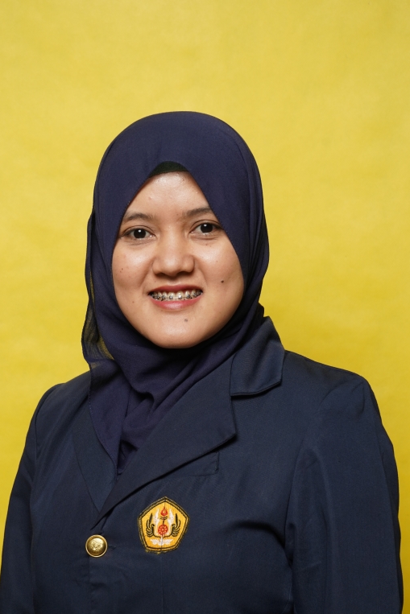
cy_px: 385
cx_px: 180
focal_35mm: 94
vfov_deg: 21.6
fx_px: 1605
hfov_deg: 14.6
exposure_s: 1/200
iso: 500
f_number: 7.1
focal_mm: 70
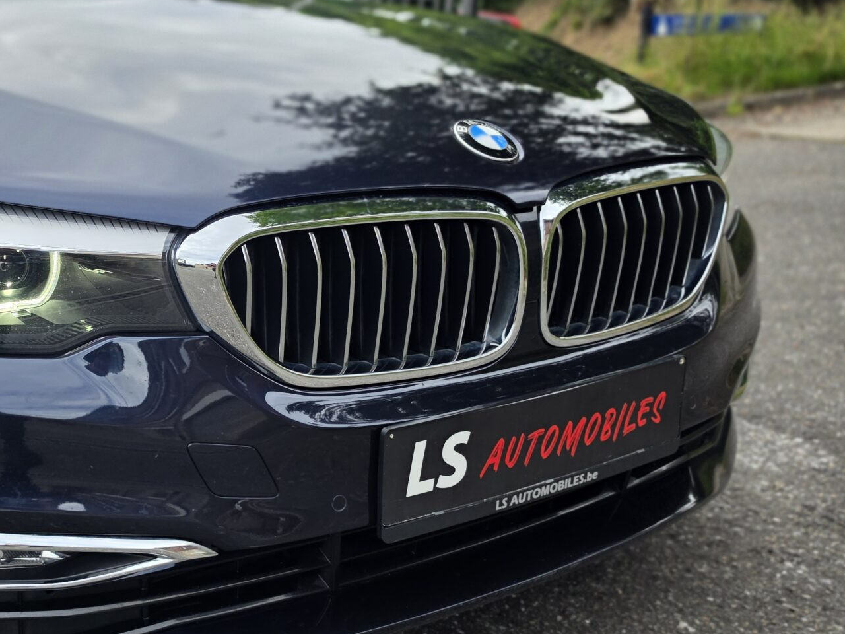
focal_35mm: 46
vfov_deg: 31.5
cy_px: 281
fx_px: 1123
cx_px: 116
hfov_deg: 38.9
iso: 64
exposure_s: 1/3264
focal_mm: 6.5
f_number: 1.4
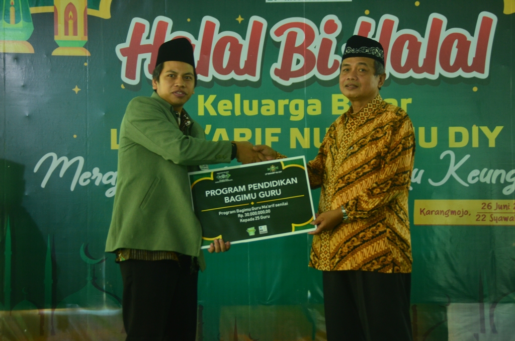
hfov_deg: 28.1
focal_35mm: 72
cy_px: 170
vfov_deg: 18.8
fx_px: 1028
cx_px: 258
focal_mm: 48
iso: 800
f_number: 4.8
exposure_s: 1/50
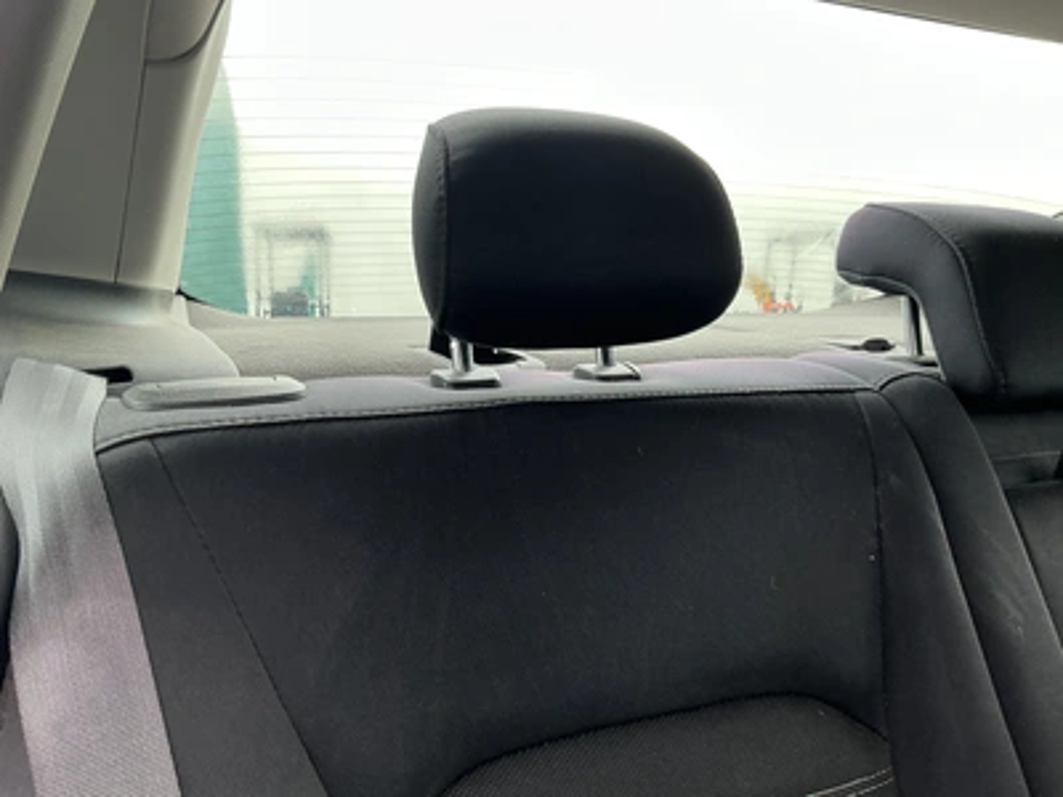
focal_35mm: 28
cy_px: 398
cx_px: 532
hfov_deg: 63.4
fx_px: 860
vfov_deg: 49.7
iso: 25
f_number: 1.8
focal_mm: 3
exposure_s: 1/122
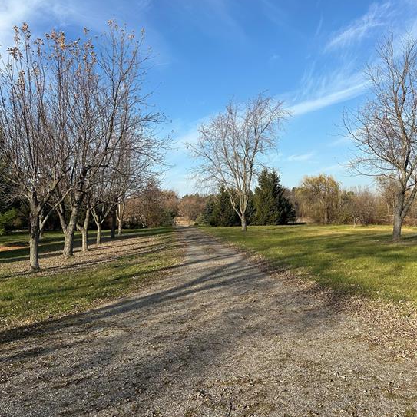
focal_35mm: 30
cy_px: 217
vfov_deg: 54.0
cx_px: 209
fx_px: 409
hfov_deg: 54.0
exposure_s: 1/3597
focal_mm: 6.86
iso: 80
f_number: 1.78
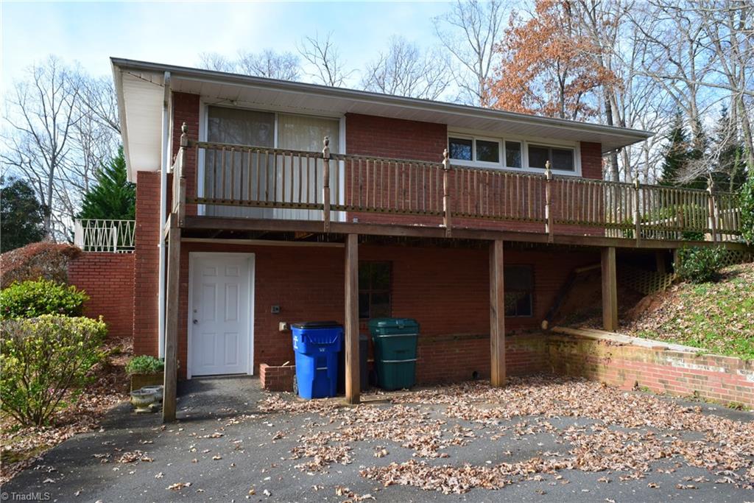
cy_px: 252
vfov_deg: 47.9
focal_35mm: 27
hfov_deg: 67.4
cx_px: 377
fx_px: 566
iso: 400
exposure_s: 1/160
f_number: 9
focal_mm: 18
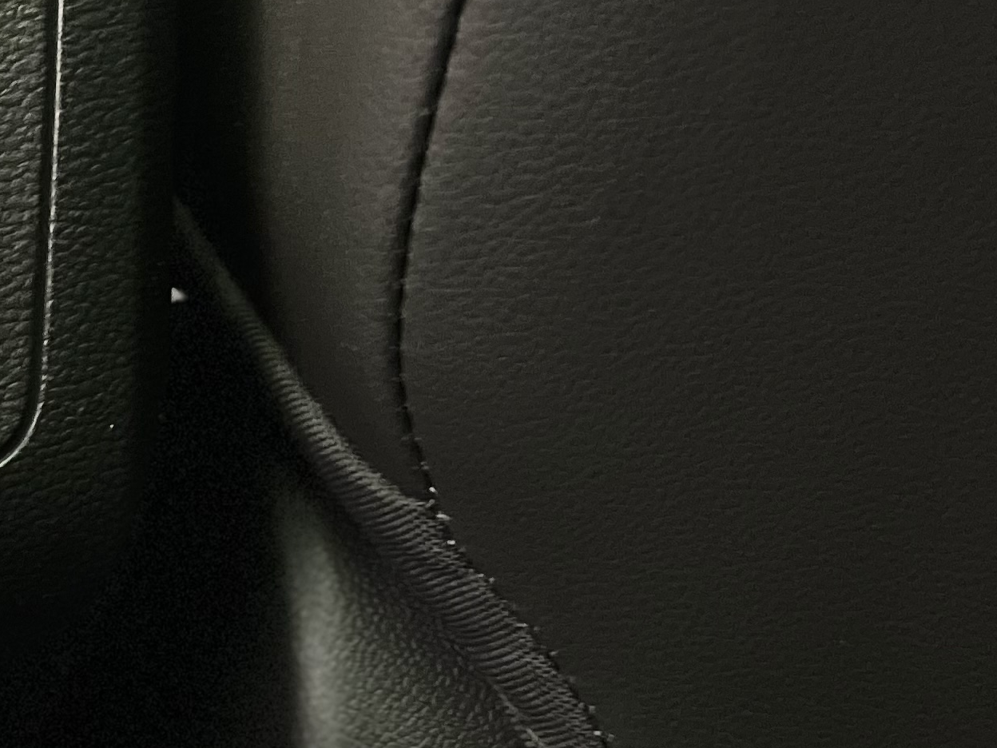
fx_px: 2419
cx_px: -546
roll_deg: -0.3
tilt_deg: -26.3
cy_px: 214
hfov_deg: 19.8
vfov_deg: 17.5
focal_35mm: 84
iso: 1000
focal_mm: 5.1
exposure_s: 1/25
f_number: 1.6
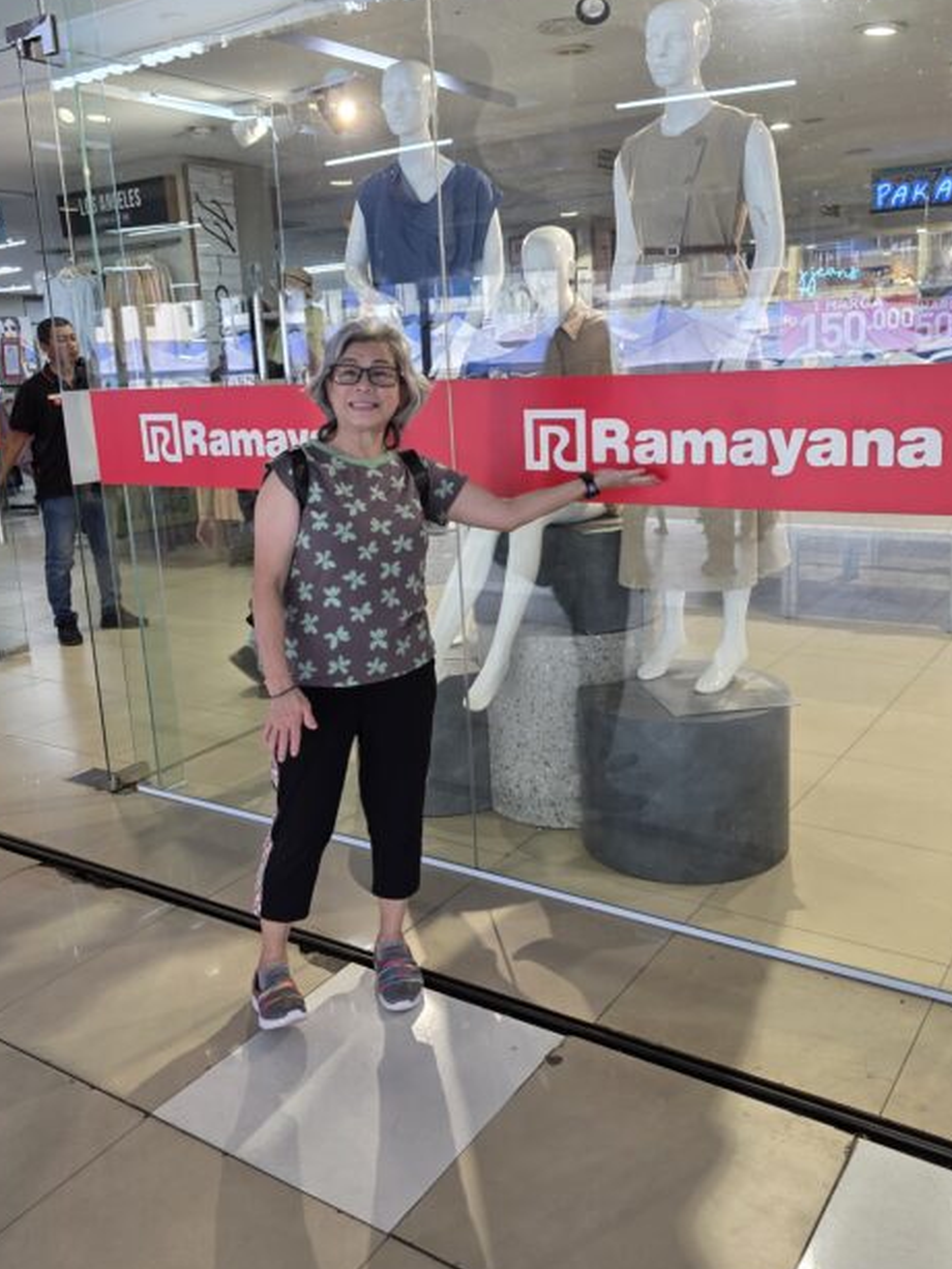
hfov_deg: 46.8
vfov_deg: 59.9
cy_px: 598
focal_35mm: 30
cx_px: 495
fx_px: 1100
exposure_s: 1/100
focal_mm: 6.3
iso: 100
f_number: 1.7
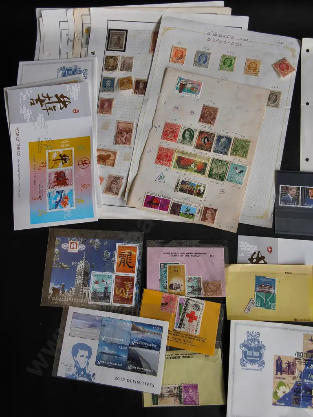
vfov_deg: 65.3
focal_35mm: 27
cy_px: 208
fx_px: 326
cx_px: 156
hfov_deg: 51.4
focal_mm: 2.87
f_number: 2
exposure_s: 1/100
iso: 50
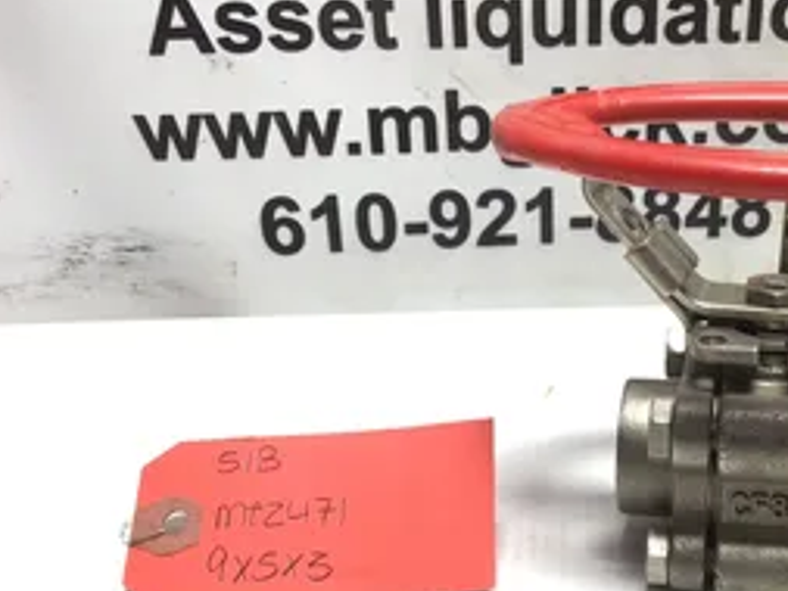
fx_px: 1116
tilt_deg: -23.2
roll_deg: +0.0
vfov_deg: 29.6
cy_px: 355
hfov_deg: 38.2
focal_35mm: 49
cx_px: 561
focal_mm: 3.3
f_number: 2.4
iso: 50
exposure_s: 1/120
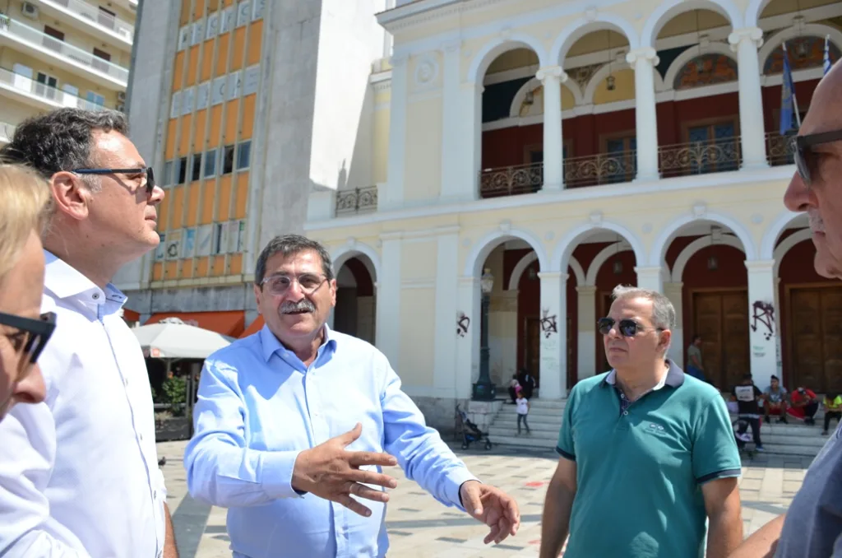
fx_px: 630
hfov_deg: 67.5
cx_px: 421
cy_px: 279
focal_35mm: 27
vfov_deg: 47.7
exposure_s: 1/1250
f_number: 5.6
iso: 250
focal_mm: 18
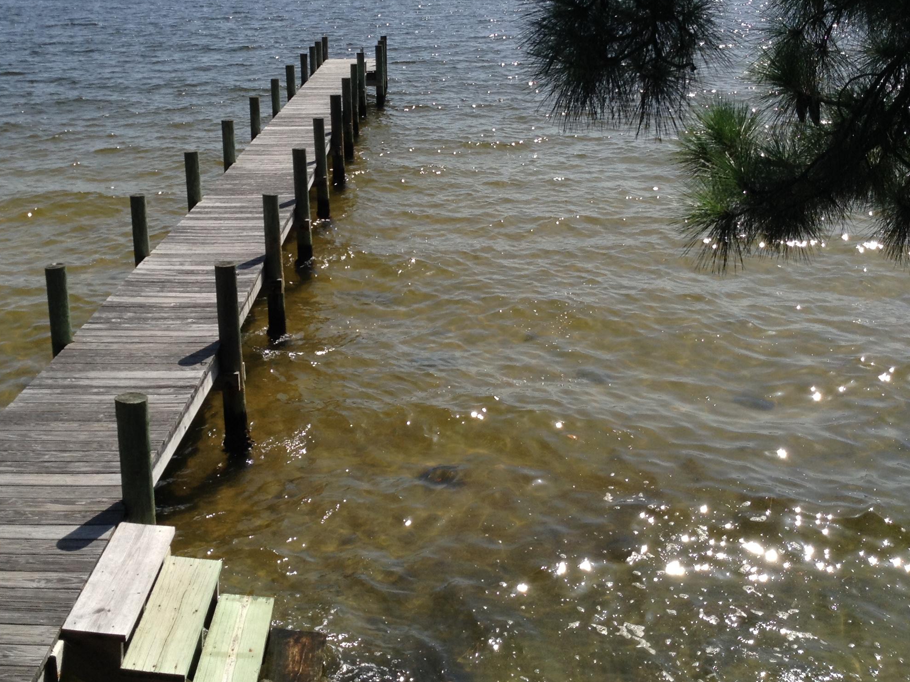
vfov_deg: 33.4
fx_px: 1131
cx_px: 345
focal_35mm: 43
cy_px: 246
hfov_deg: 43.5
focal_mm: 3.3
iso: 25
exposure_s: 1/1449
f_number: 2.4
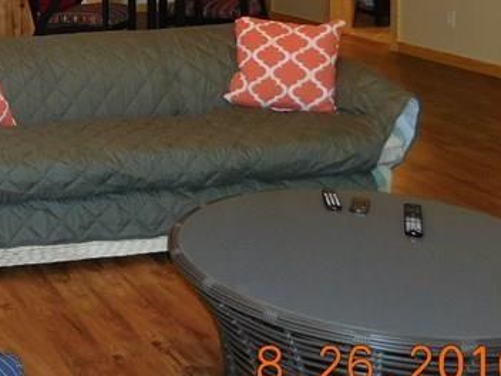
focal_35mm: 67
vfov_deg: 20.6
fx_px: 970
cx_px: -112
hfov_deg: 25.7
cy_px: -68
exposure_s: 1/30
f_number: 3
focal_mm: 4
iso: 200
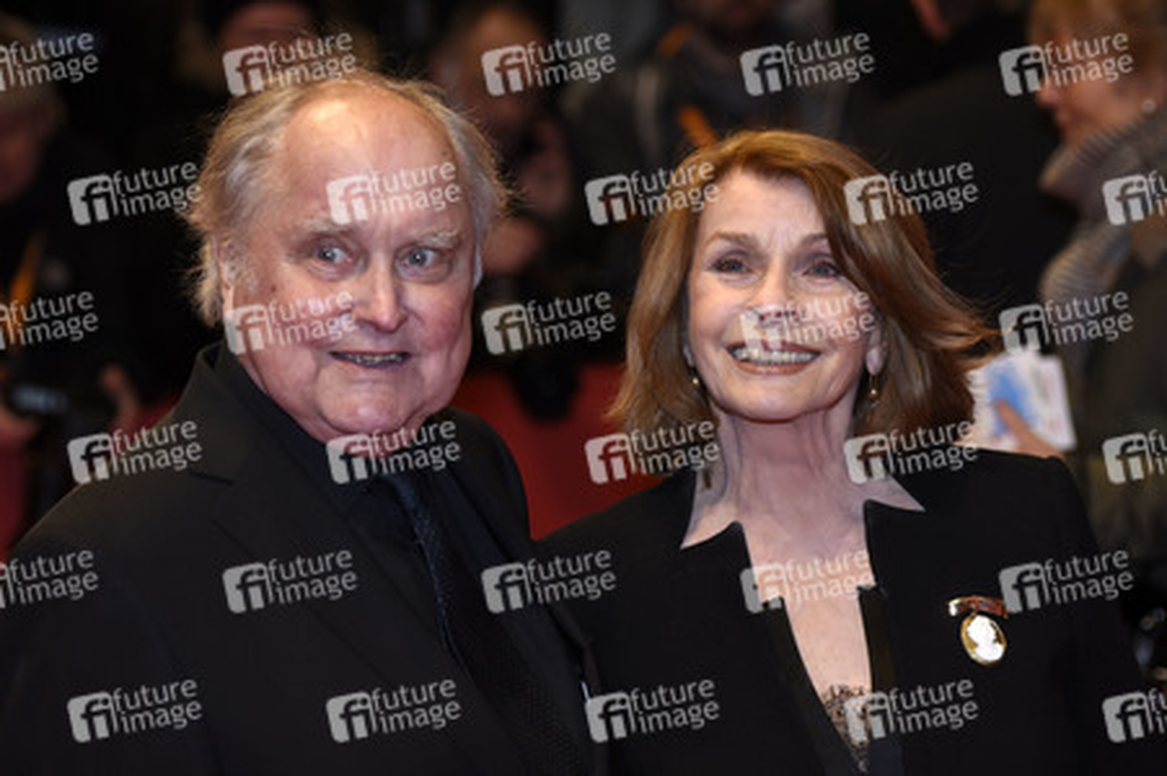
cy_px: 388
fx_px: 4130
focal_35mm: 128
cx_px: 584
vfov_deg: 10.7
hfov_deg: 16.1
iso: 640
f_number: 3.2
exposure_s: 1/500
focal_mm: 85
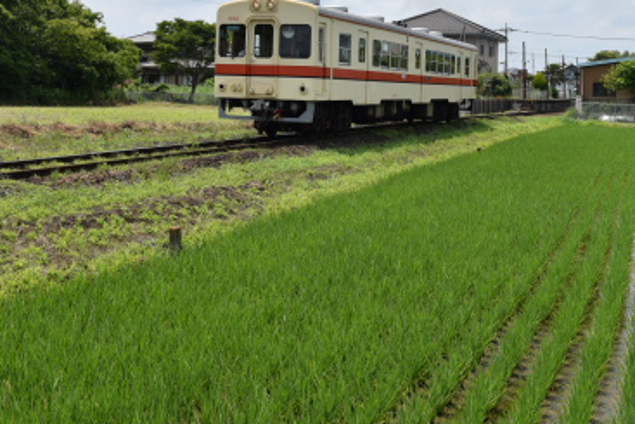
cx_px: 375
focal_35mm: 47
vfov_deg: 28.0
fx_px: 829
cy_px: 81
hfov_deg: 41.7
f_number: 5
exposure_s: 1/1000
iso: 100
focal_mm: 18
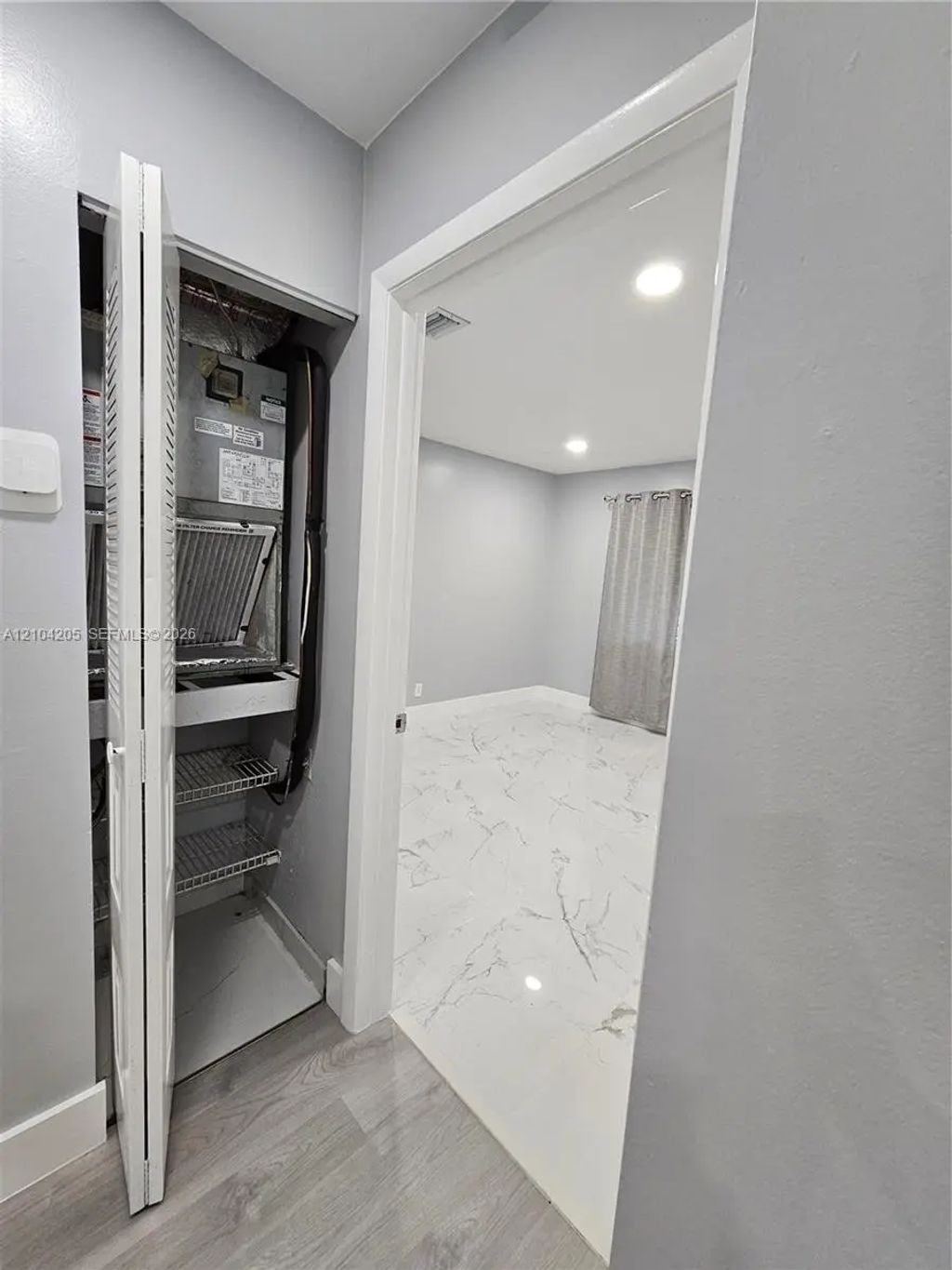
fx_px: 477
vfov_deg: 106.2
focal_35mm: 13
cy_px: 635
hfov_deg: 89.9
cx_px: 476
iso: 200
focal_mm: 2.2
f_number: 2.2
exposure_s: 1/60
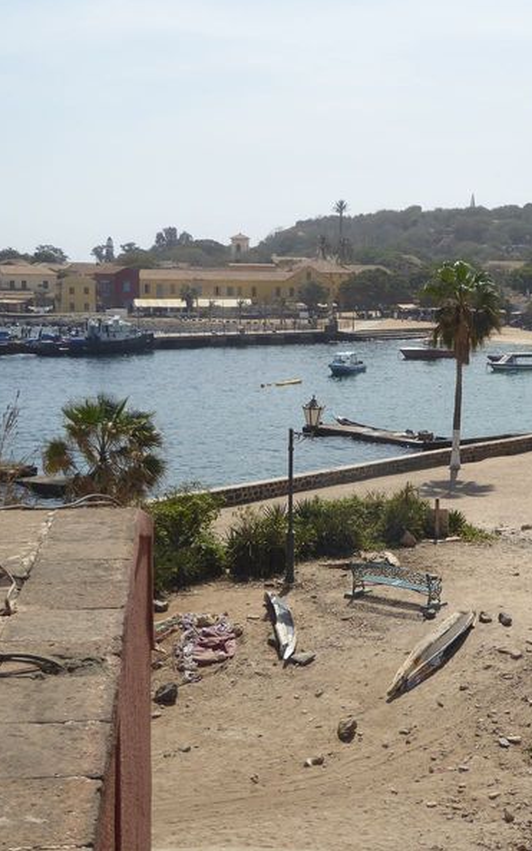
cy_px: 424
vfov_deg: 34.0
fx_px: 1393
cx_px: 409
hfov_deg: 21.4
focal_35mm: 60
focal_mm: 7.2
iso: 80
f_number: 3.8
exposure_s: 1/1000
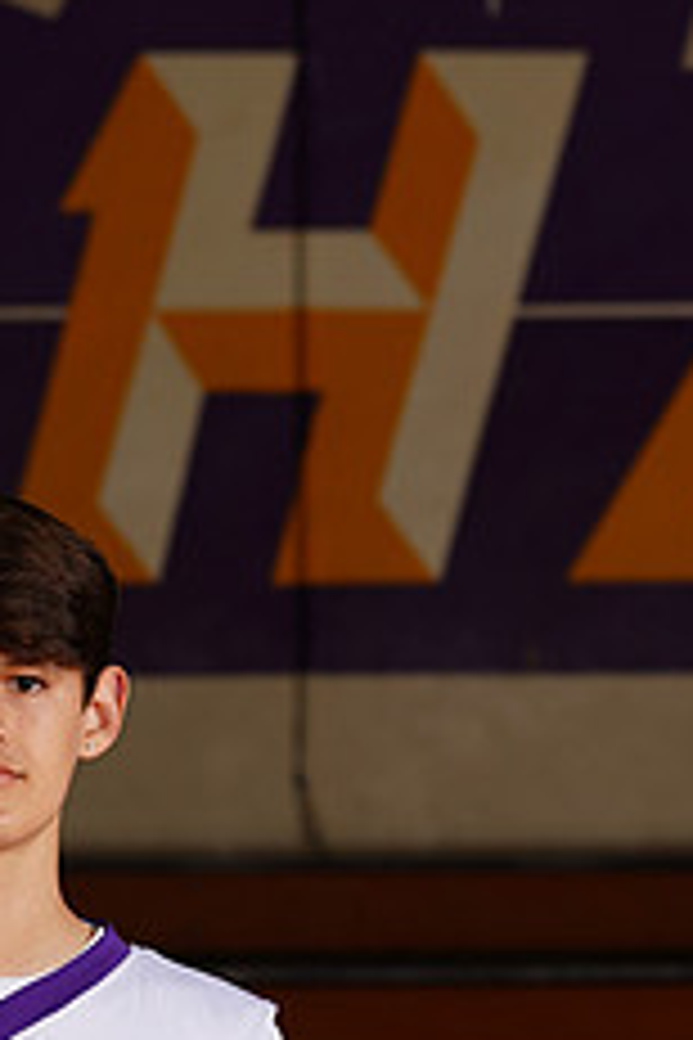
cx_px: -43
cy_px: 1216
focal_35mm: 382
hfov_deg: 3.6
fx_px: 11029
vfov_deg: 5.4
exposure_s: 1/200
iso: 200
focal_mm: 152
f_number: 9
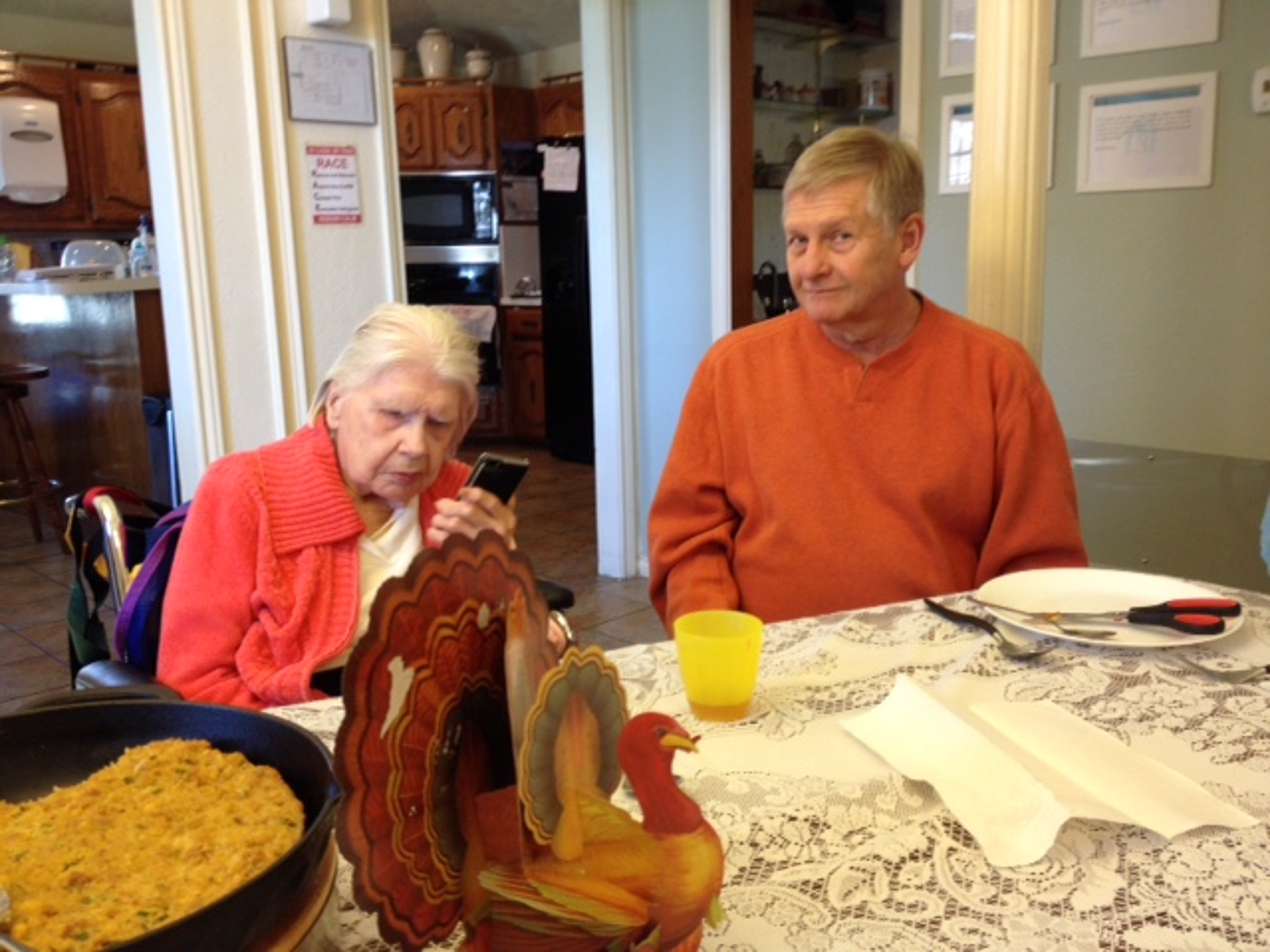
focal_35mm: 35
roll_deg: +0.8
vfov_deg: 40.7
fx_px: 1284
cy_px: 476
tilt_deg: -15.5
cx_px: 635
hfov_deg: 52.6
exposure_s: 1/20
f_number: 2.4
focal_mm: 4.28
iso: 80
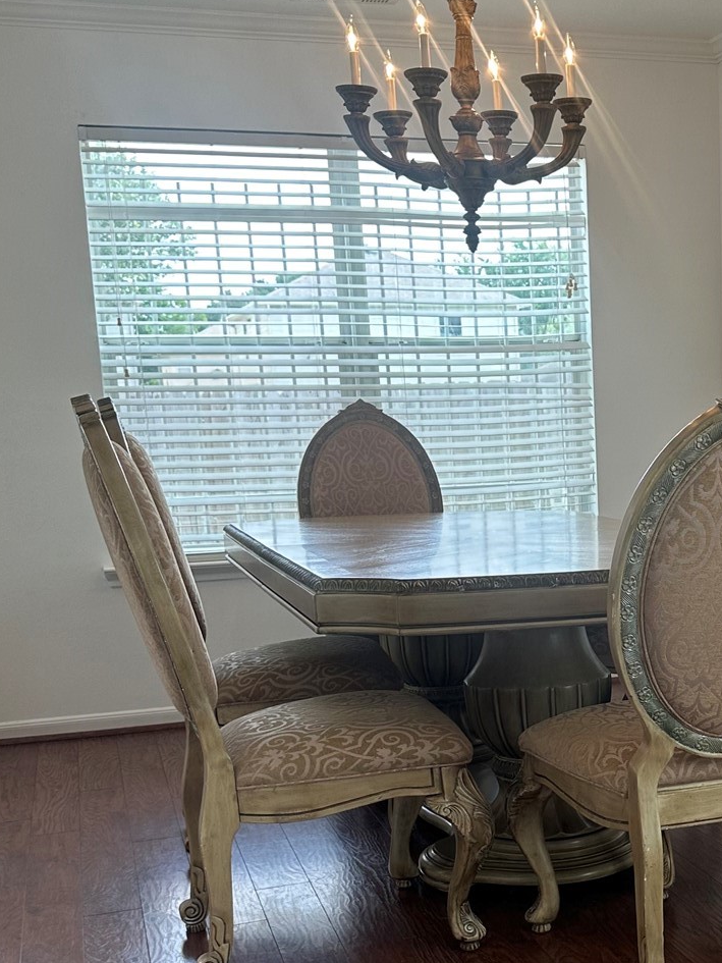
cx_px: 654
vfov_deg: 36.3
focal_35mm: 52
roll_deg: +0.4
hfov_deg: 27.0
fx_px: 1446
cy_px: 662
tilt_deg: -9.9
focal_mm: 6.86
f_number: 1.78
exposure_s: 1/139
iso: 64
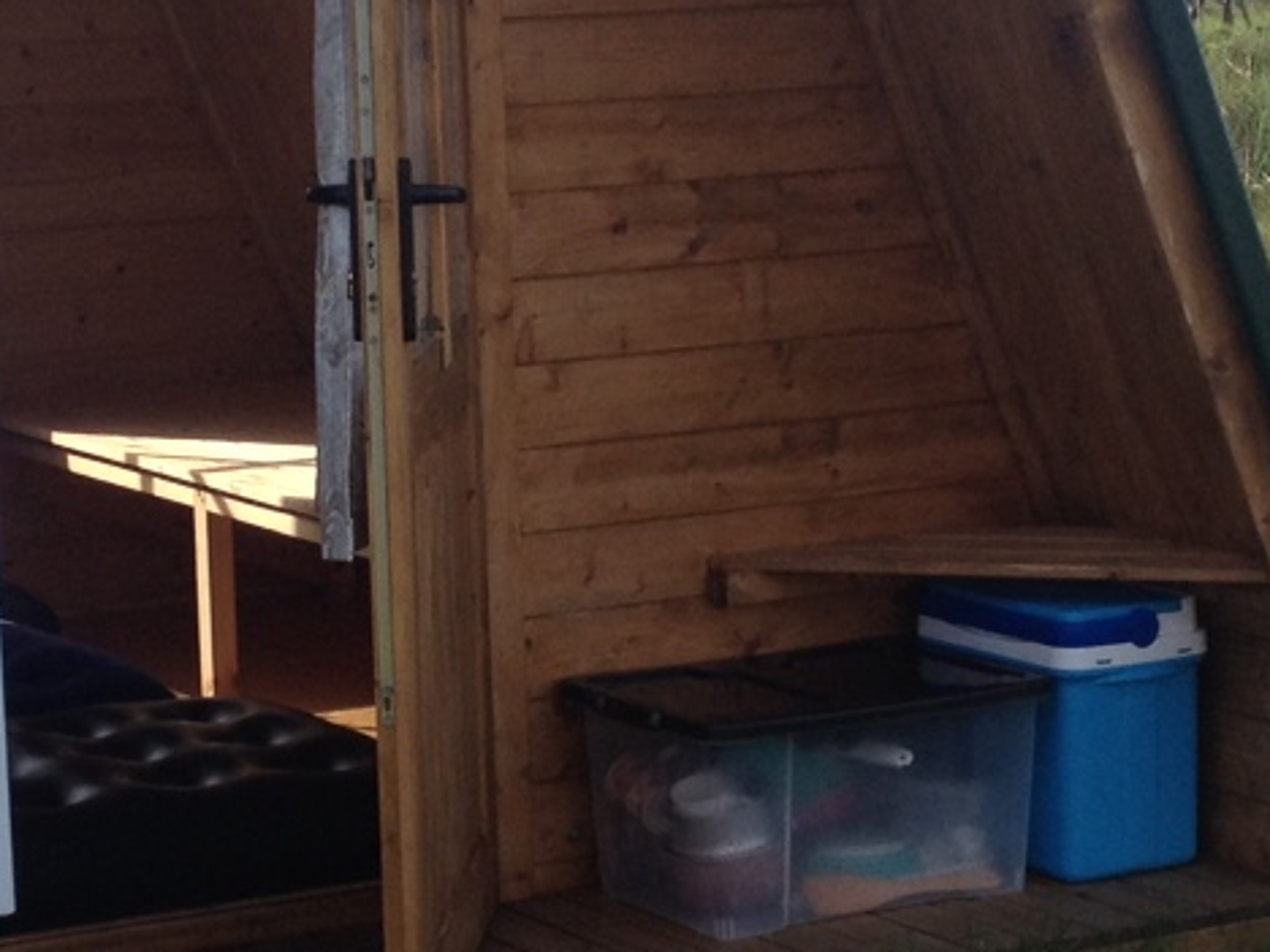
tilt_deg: -16.4
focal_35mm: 122
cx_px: 583
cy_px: 656
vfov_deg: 12.1
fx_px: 4476
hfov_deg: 16.1
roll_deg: +0.1
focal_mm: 4.28
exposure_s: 1/849
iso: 50
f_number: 2.4
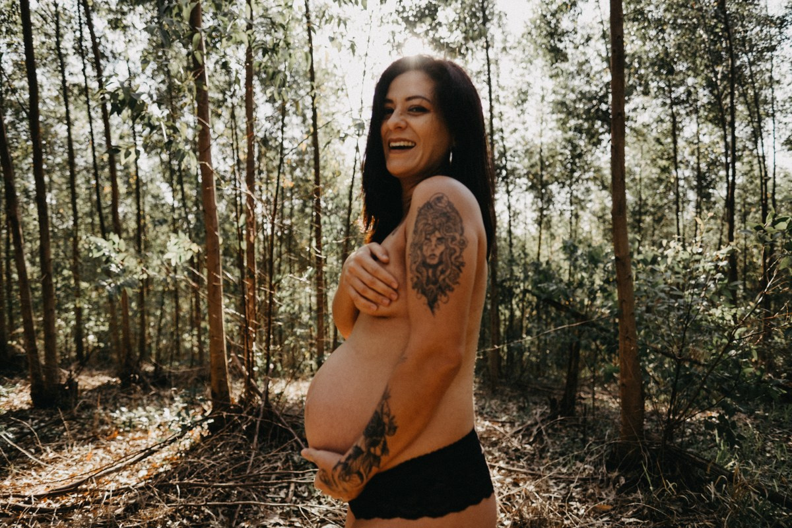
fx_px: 528
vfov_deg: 53.1
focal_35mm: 24
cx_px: 396
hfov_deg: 73.7
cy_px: 264
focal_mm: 16
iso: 160
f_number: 1.8
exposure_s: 1/500
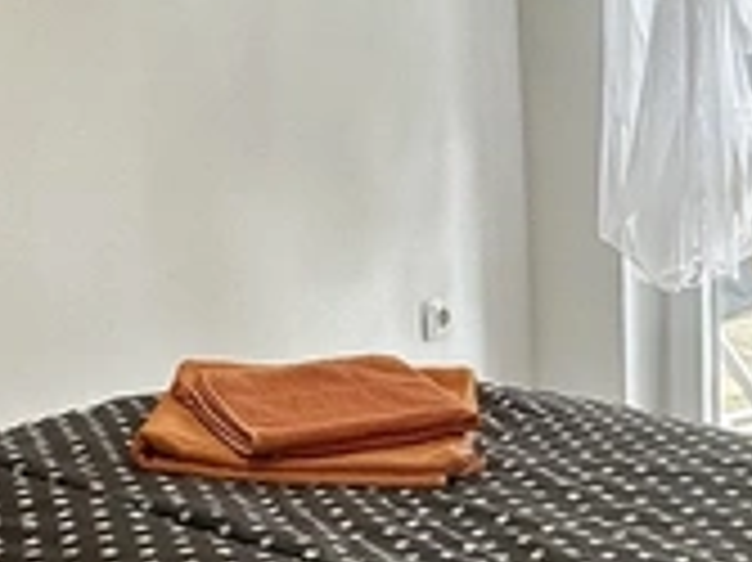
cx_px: 626
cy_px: 193
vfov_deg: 17.1
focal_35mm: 86
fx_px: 1867
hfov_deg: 22.4
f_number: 2.2
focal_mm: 2.22
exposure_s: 1/99
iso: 50
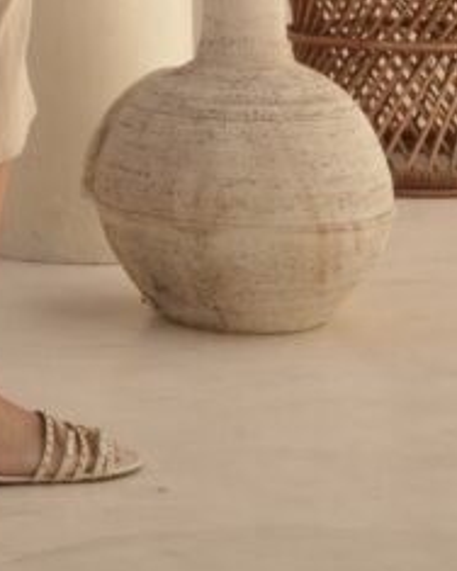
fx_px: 3043
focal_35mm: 180
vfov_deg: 10.1
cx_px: -163
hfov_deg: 8.4
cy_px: -503
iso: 200
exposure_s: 1/125
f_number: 13
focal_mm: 50
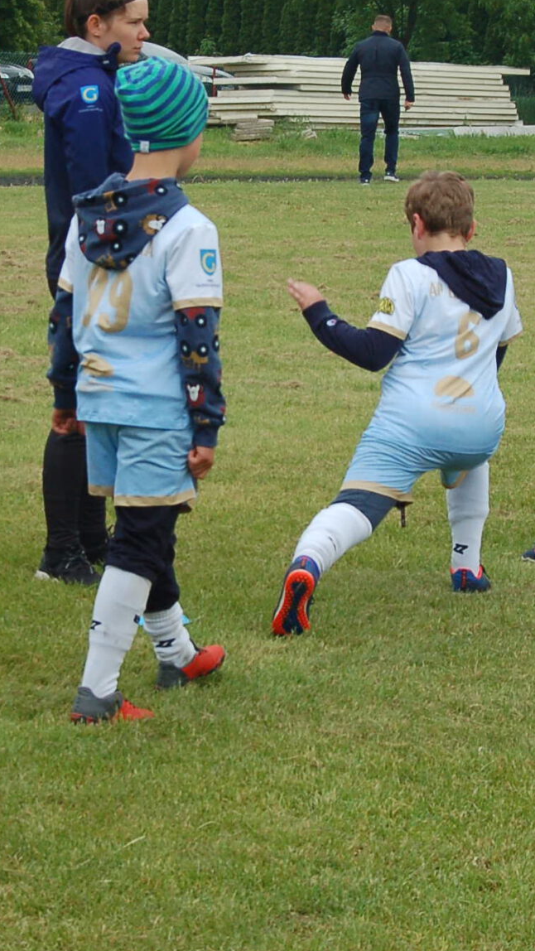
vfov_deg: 16.1
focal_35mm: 133
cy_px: 378
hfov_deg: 9.1
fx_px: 3353
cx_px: 204
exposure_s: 1/160
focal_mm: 38
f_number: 10
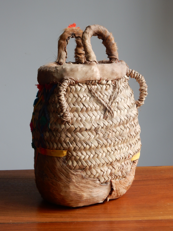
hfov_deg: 17.6
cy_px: 116
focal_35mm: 84
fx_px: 560
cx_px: 86
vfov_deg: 23.3
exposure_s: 1/30
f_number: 5
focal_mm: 14.9
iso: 125
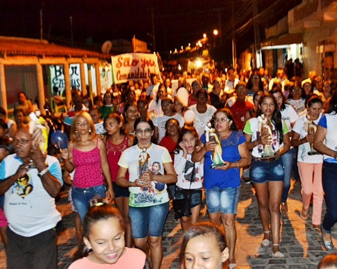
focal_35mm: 46
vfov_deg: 32.8
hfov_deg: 40.3
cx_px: 190
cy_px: 130
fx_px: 459
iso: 3200
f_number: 4.2
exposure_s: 1/60
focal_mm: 26
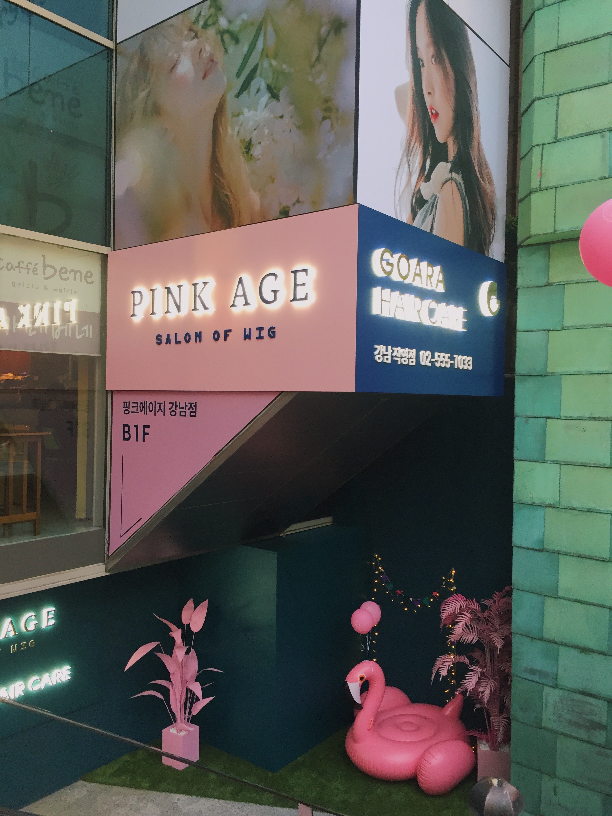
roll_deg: -2.3
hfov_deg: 48.2
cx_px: 306
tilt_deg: +2.8
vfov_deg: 61.7
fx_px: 684
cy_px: 408
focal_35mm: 29
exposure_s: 1/30
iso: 32
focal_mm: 4.15
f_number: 2.2
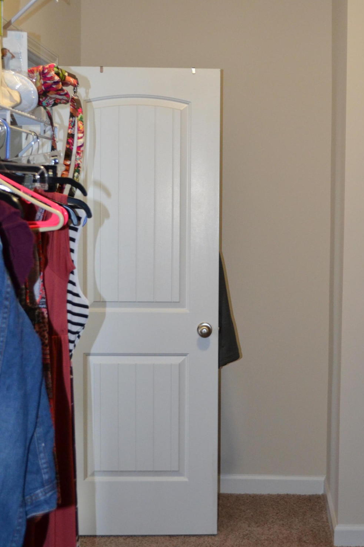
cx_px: 247
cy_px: 250
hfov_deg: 25.4
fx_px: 804
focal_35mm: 53
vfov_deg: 37.5
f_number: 4.2
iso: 1800
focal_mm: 26
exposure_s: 1/60
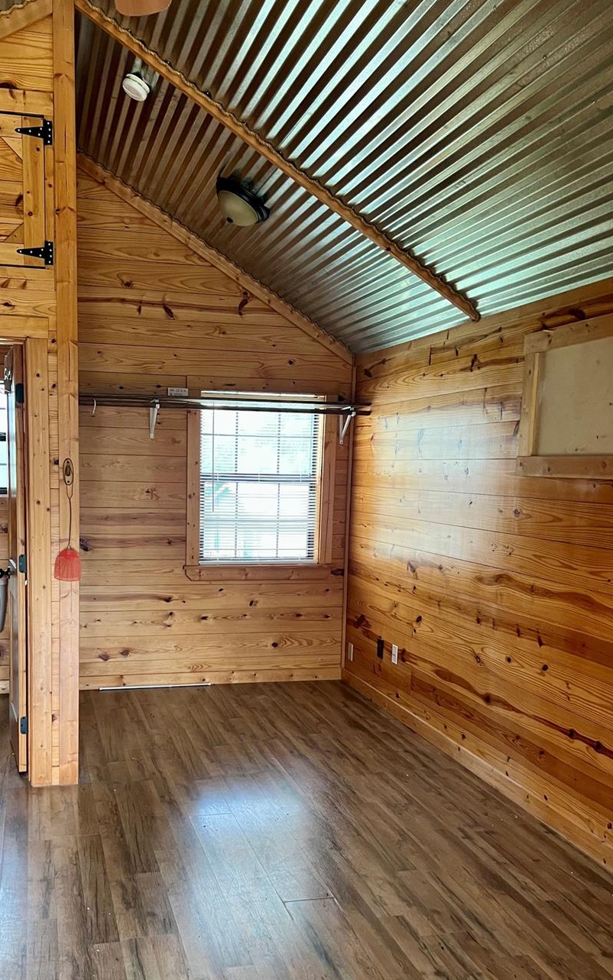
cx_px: 234
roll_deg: -1.1
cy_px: 577
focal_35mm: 33
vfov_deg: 57.8
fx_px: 882
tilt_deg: -6.6
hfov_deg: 38.1
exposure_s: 1/79
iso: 125
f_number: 1.5
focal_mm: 5.7
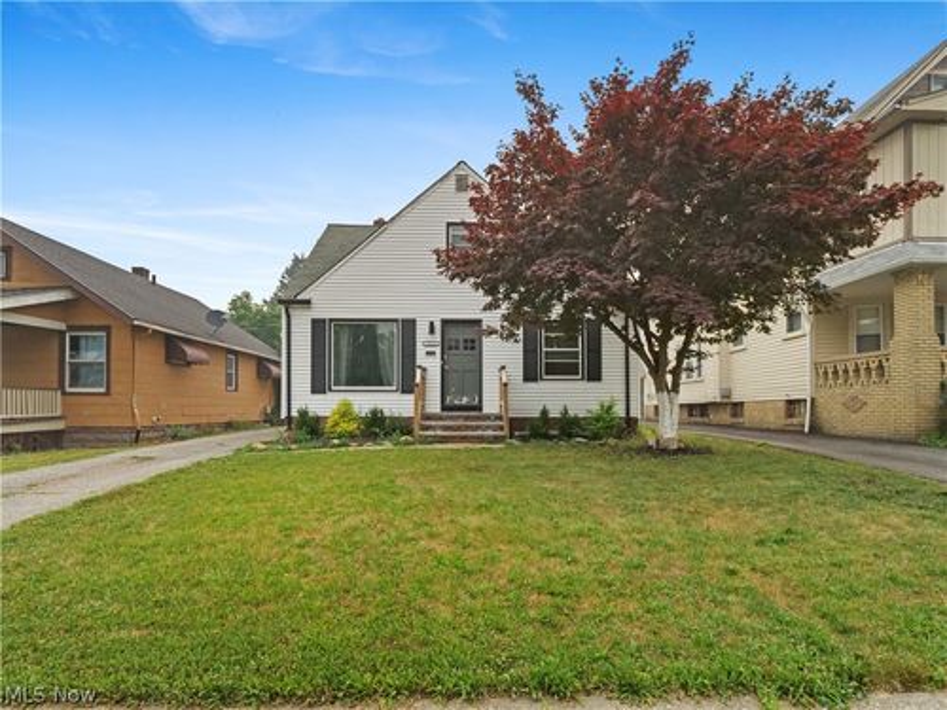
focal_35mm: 16
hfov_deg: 94.5
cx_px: 474
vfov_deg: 78.1
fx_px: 438
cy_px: 355
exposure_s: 1/4000
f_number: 5.6
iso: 1600
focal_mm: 8
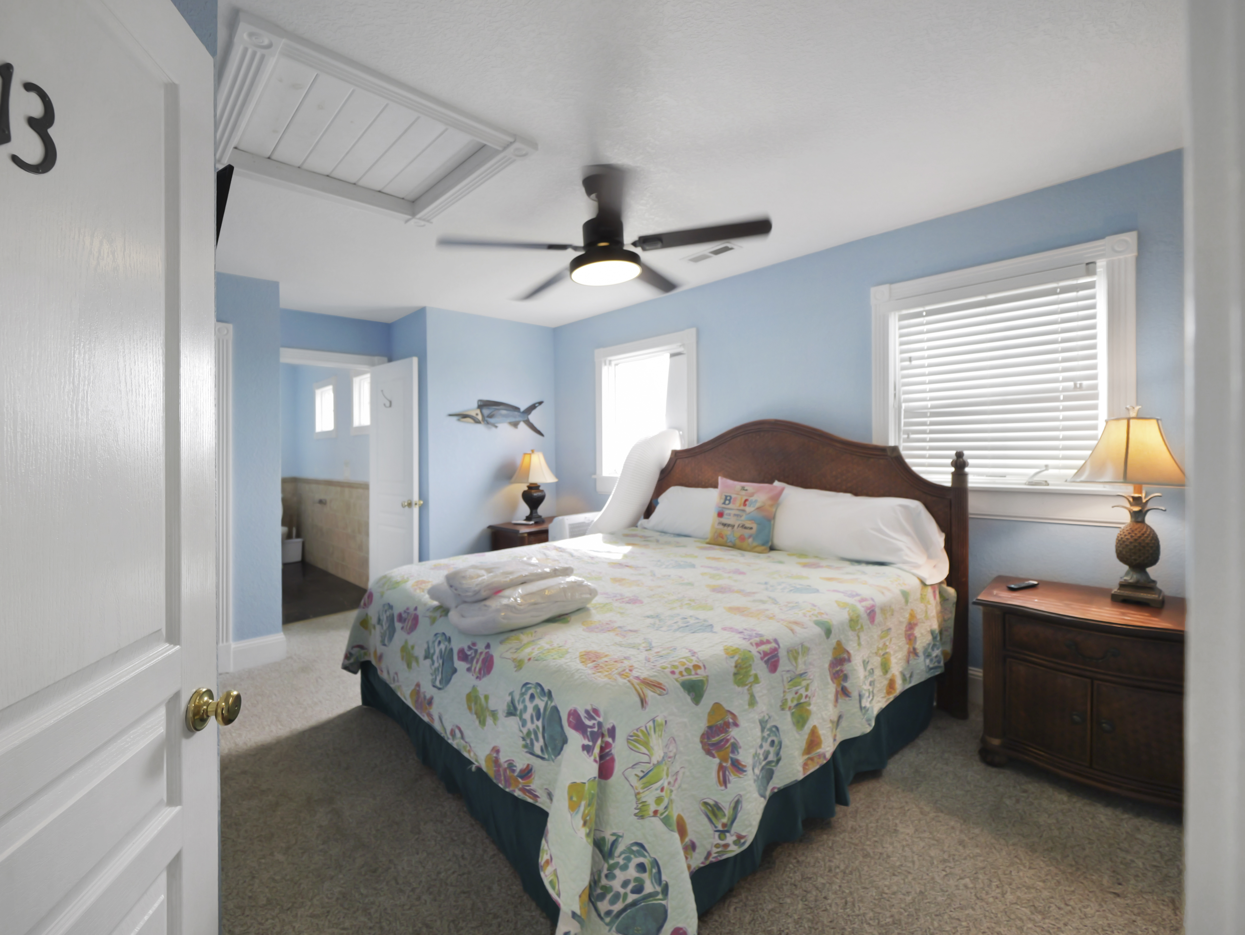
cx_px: 622
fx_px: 504
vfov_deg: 85.7
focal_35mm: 14
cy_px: 468
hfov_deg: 102.0
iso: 320
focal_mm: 7
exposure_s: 1/125
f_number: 2.8
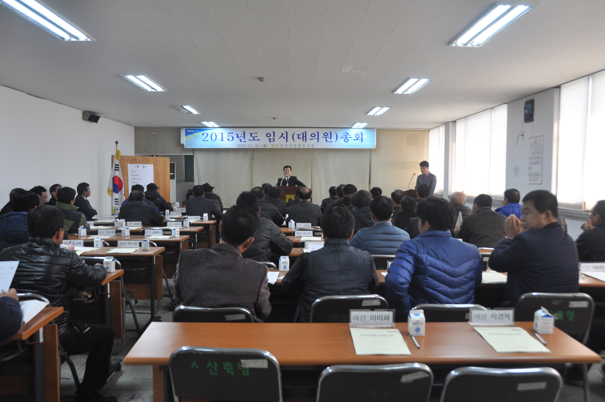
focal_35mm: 33
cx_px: 302
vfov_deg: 39.9
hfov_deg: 57.3
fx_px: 554
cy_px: 201
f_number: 5.6
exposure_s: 1/30
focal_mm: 22
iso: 400
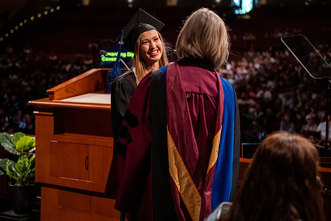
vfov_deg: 16.9
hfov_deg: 25.0
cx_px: 157
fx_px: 745
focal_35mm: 81
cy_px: 100
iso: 2000
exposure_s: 1/500
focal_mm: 62
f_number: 2.8
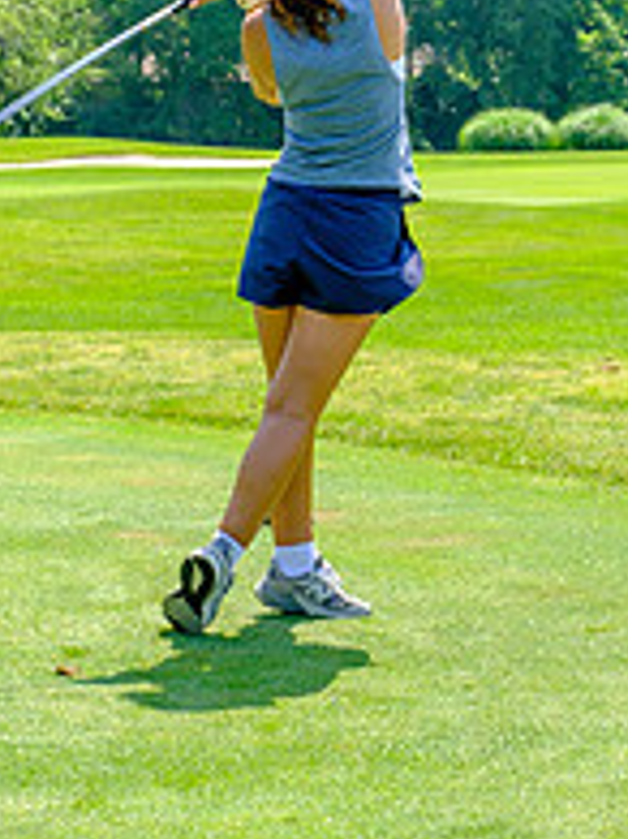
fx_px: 2906
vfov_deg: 16.3
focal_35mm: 120
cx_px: 318
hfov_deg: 12.3
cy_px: 198
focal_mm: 35.8
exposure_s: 1/320
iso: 200
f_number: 5
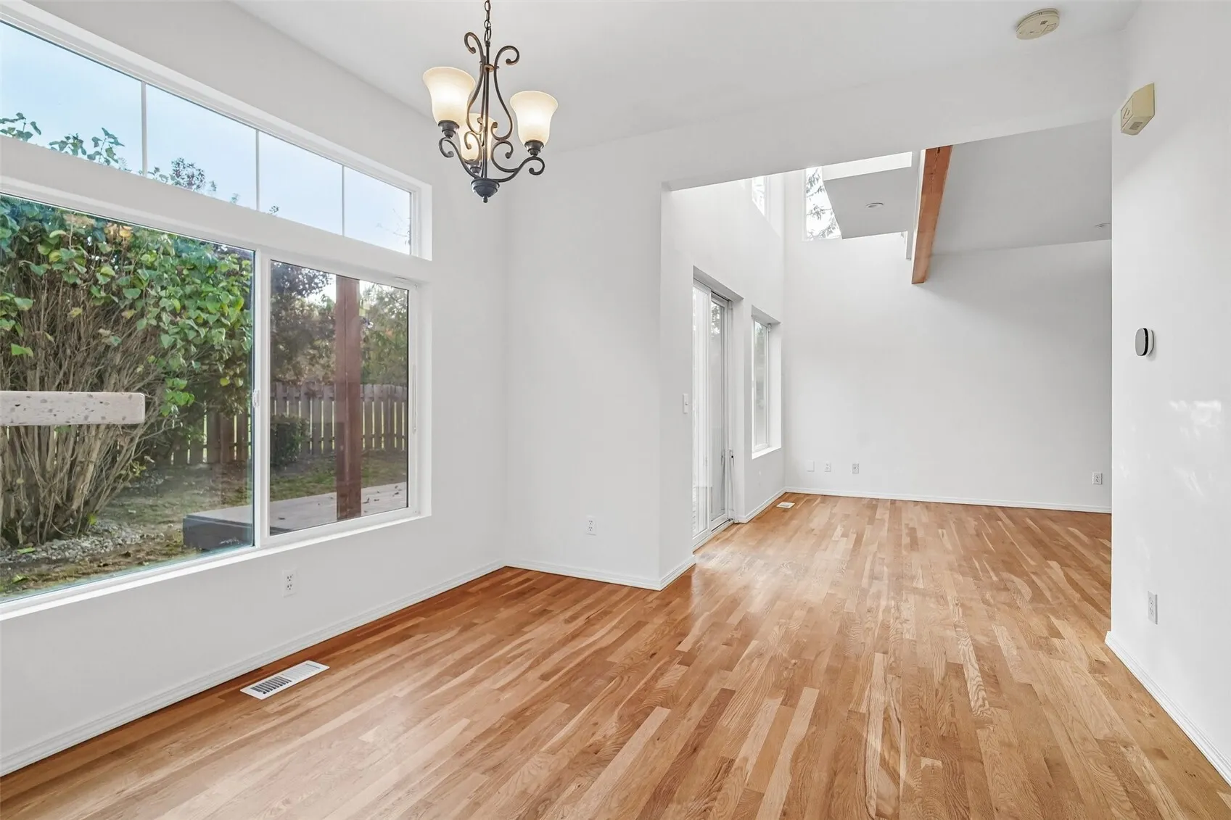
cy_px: 410
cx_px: 616
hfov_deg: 96.7
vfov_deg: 73.7
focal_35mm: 16
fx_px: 547
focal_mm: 16
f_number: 8
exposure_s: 1/100
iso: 1600
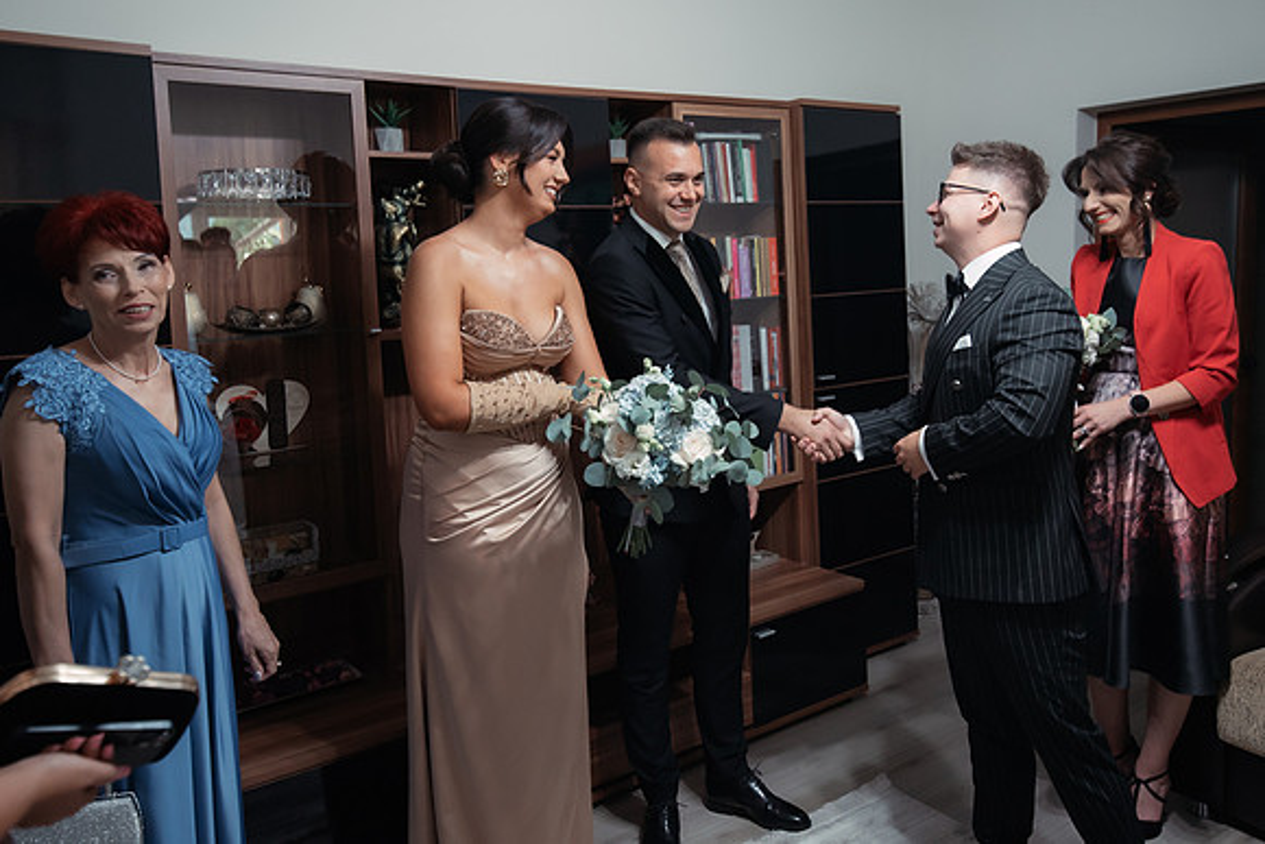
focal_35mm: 31
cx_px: 680
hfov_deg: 60.8
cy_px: 346
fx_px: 1077
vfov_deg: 42.6
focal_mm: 26
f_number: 2.8
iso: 1600
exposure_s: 1/200
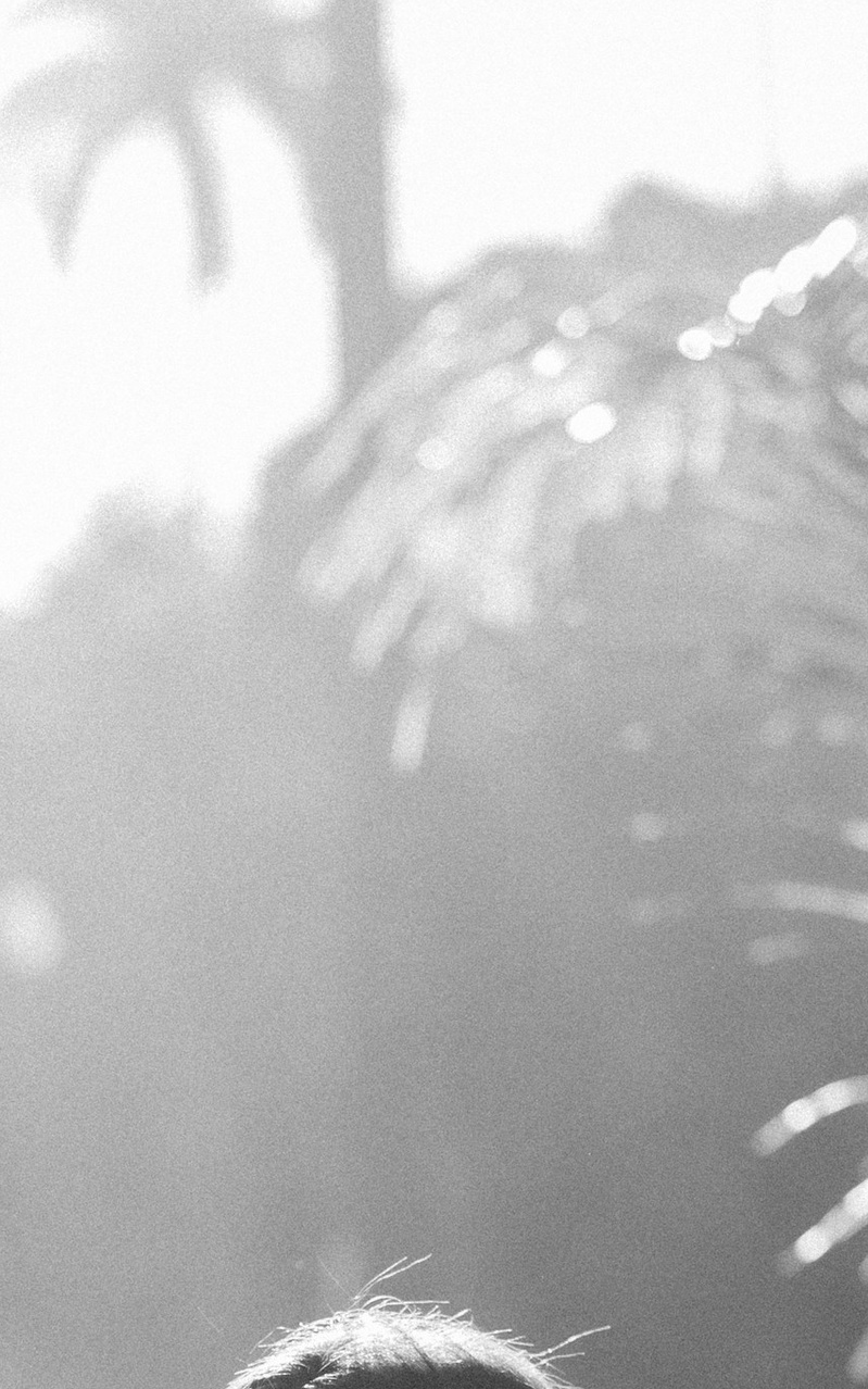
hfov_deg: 8.5
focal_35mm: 153
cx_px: -156
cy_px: 1640
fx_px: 5790
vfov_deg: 13.3
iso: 125
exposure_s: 1/1000
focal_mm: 50
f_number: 2.2
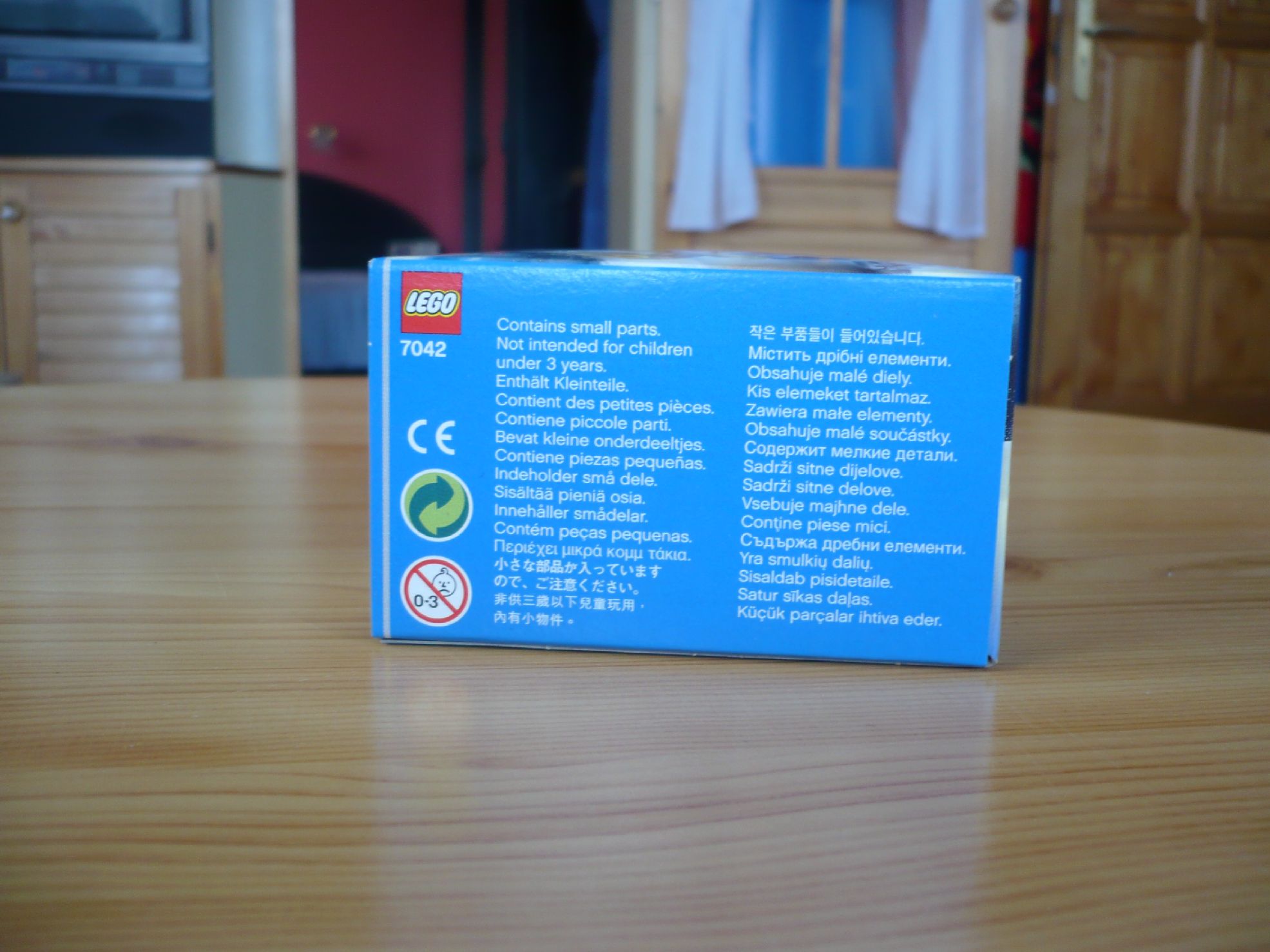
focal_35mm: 35
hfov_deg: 52.6
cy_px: 476
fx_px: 1284
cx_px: 635
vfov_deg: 40.7
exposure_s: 1/30
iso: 100
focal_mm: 5.8
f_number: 2.8
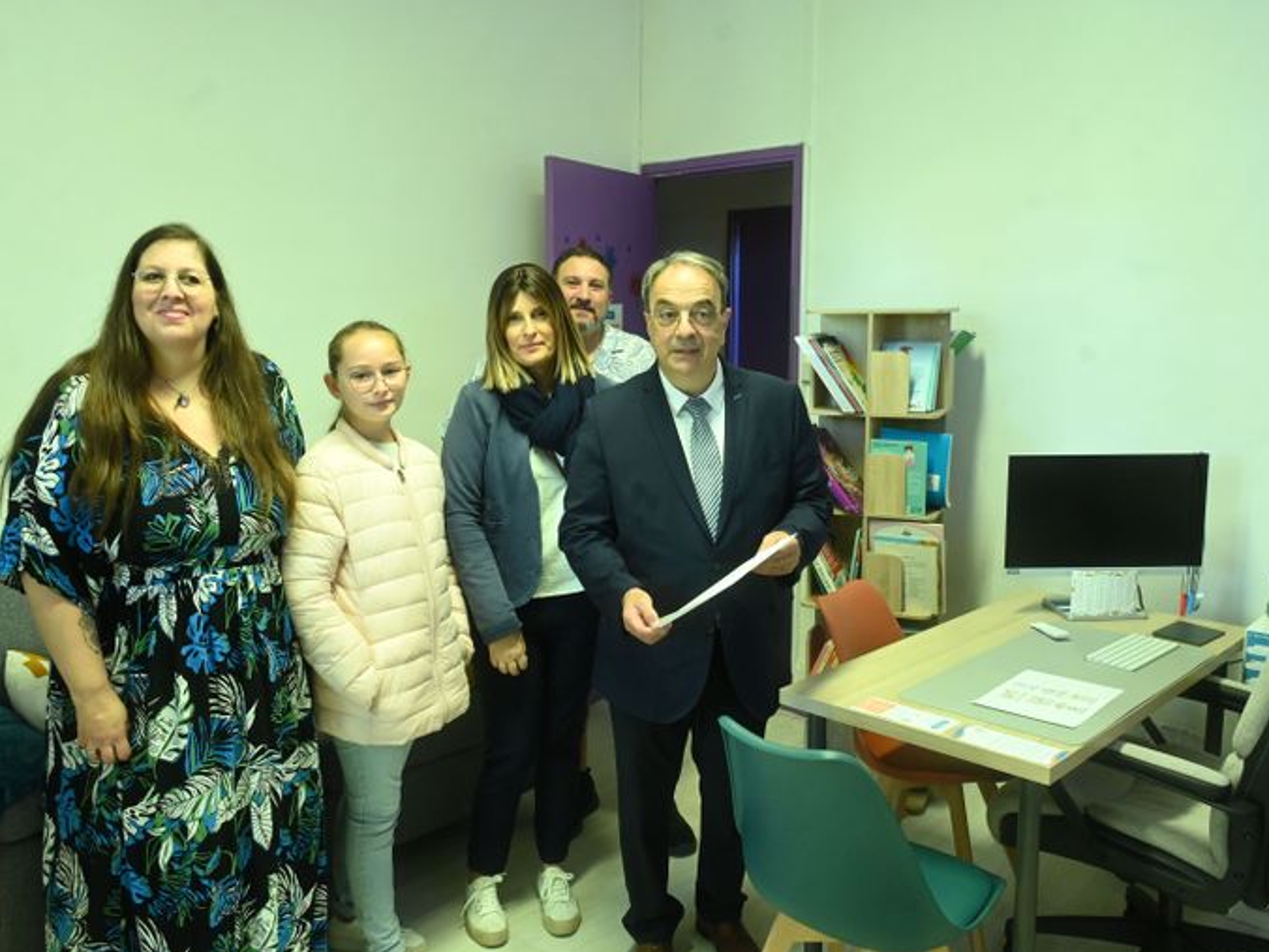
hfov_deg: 60.0
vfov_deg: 46.8
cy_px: 473
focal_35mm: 30
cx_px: 628
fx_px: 1100
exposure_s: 1/125
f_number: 5.6
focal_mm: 27
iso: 6400
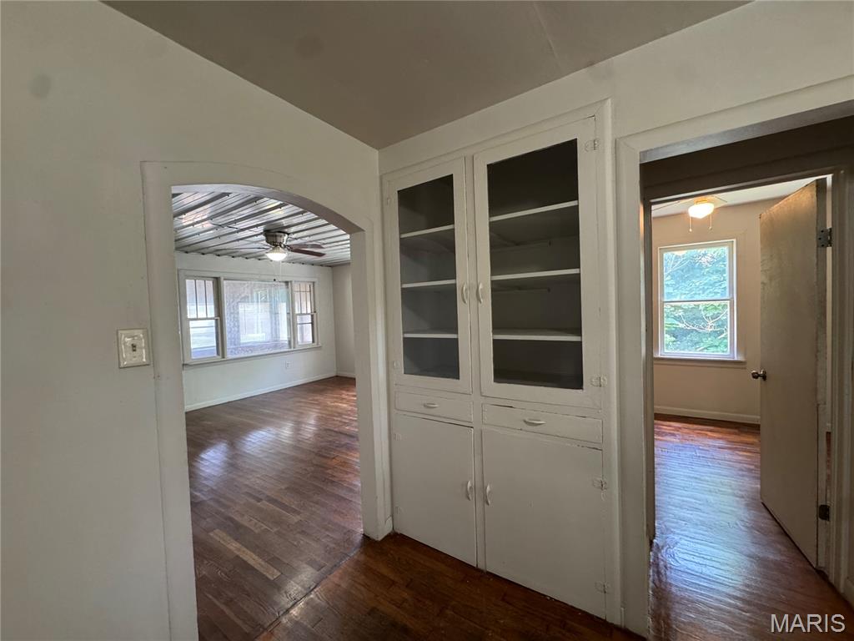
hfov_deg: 102.1
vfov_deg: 85.7
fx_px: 345
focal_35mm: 14
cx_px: 427
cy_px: 320
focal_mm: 2.22
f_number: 2.2
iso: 320
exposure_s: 1/60
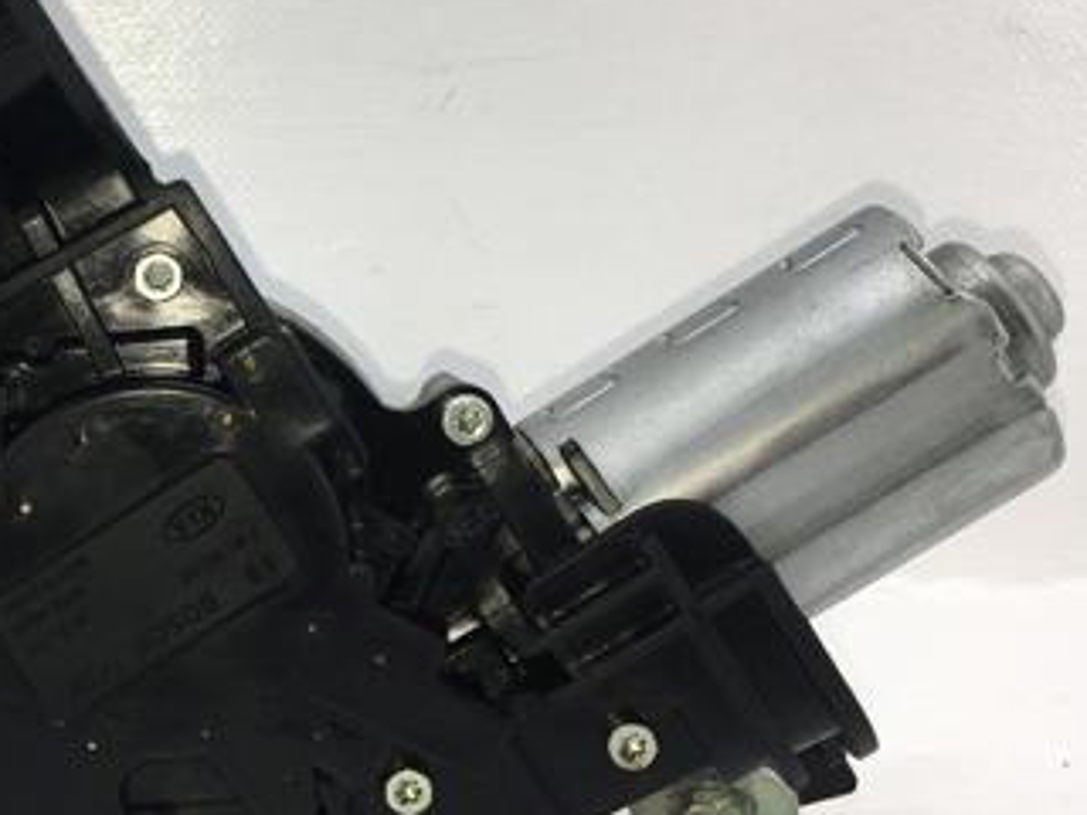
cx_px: 146
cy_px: 360
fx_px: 1821
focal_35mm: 58
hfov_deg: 31.9
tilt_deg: -10.9
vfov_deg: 25.2
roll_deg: +0.2
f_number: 2.2
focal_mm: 4.15
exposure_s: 1/327
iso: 25
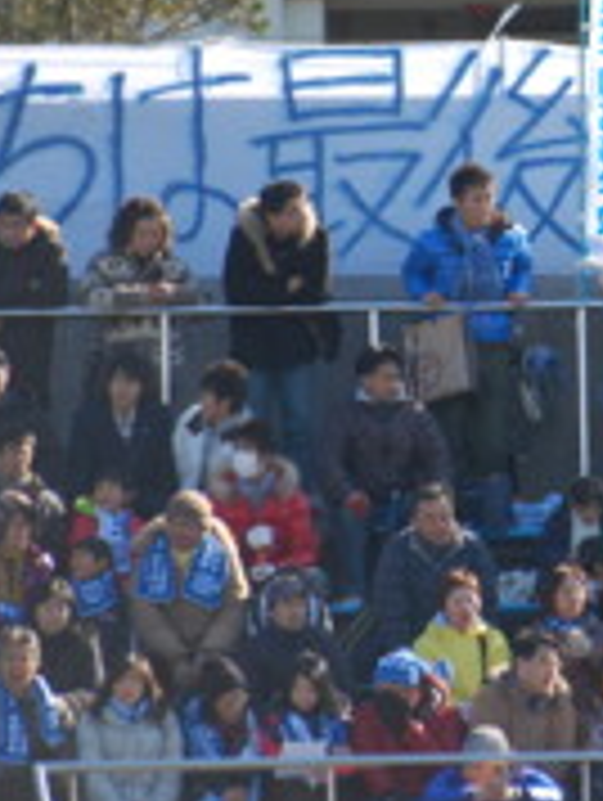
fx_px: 20251
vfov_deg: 2.3
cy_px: 137
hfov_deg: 1.7
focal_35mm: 874
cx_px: 657
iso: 400
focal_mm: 240
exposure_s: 1/800
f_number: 5.3
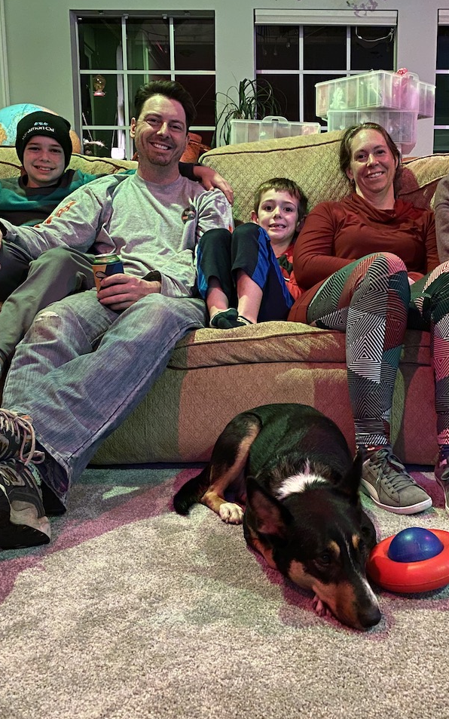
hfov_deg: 34.0
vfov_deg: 52.7
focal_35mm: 37
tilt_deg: -9.0
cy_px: 360
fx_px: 724
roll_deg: -0.6
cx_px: 311
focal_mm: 4.25
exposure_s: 1/14
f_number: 1.8
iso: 640
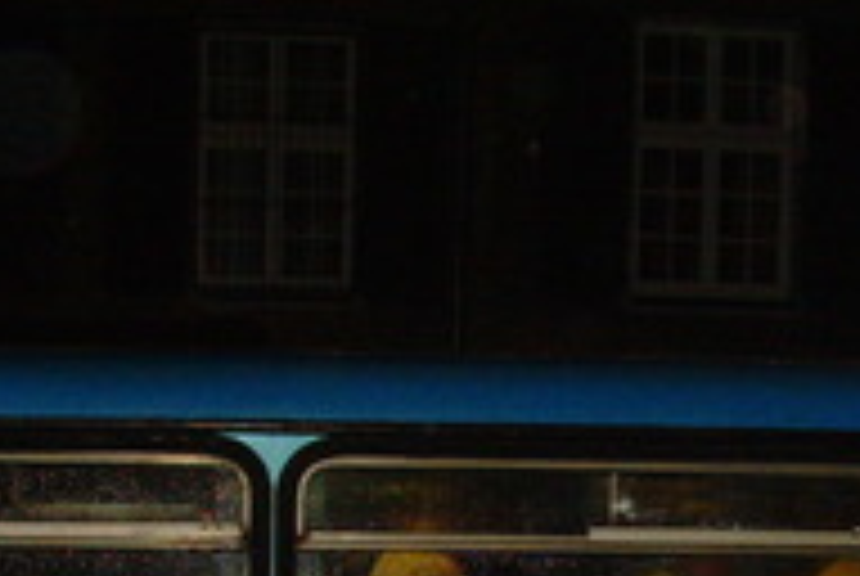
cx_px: 378
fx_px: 2536
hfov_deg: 19.2
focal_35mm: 106
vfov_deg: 12.6
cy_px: 704
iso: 320
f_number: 3.5
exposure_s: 1/45
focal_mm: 6.6
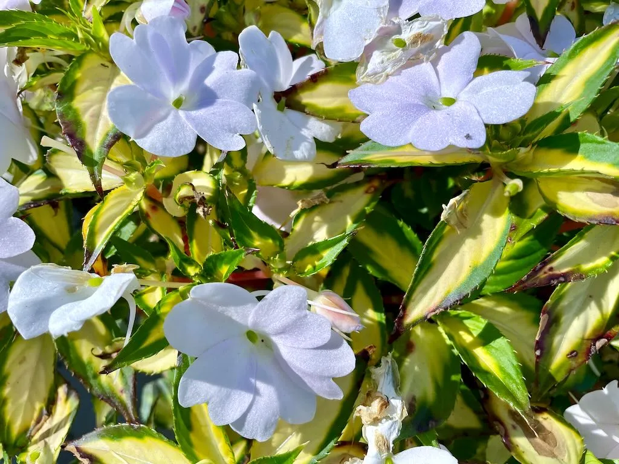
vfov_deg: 53.1
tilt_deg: -61.9
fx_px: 465
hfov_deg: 67.3
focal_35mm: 26
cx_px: 310
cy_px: 232
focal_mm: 4.2
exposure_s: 1/1072
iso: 32
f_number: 1.6
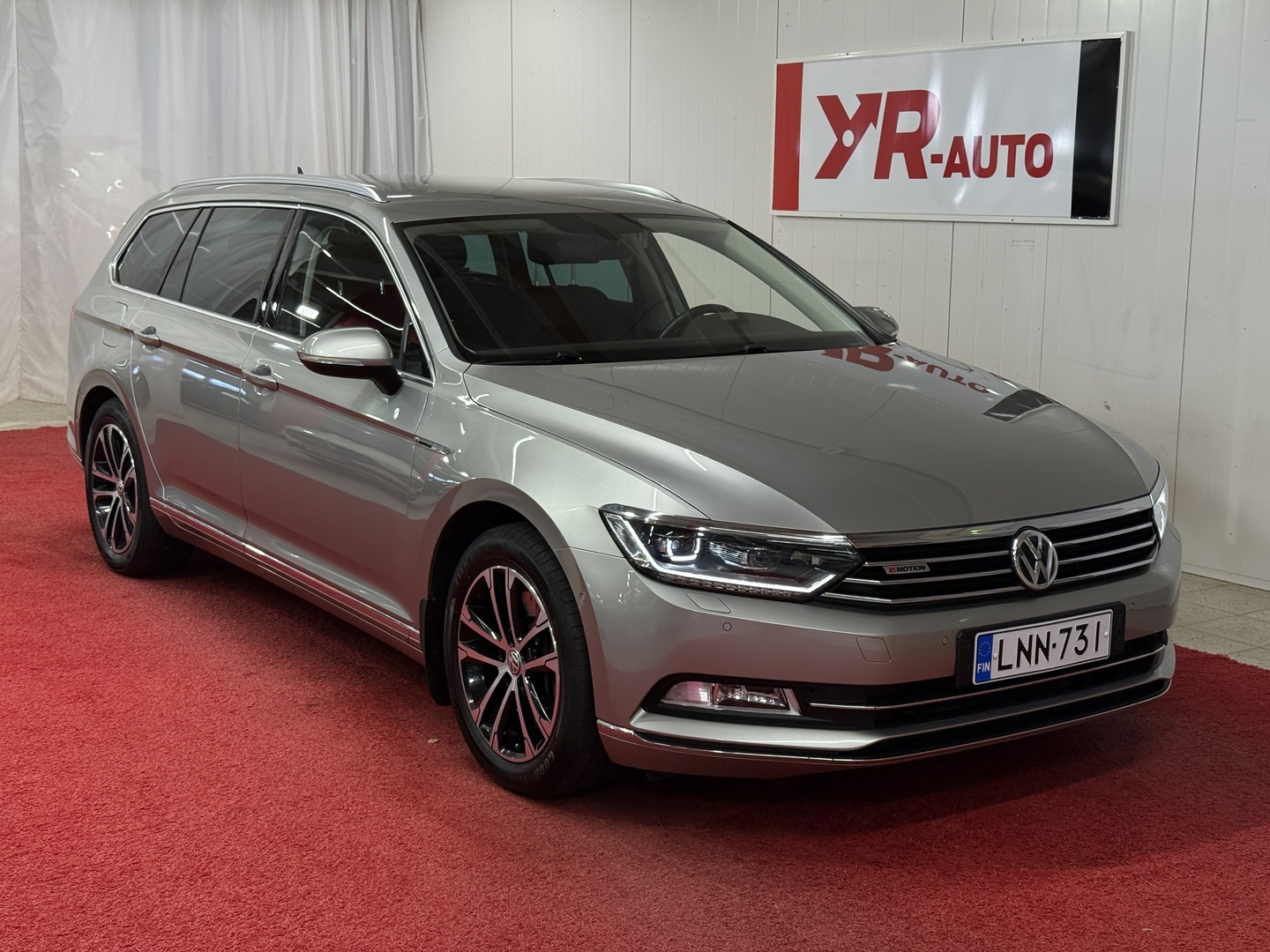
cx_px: 635
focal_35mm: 48
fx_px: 1761
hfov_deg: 39.7
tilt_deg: -8.8
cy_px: 476
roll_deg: -0.5
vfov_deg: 30.3
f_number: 1.78
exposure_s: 1/246
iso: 125
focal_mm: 6.76
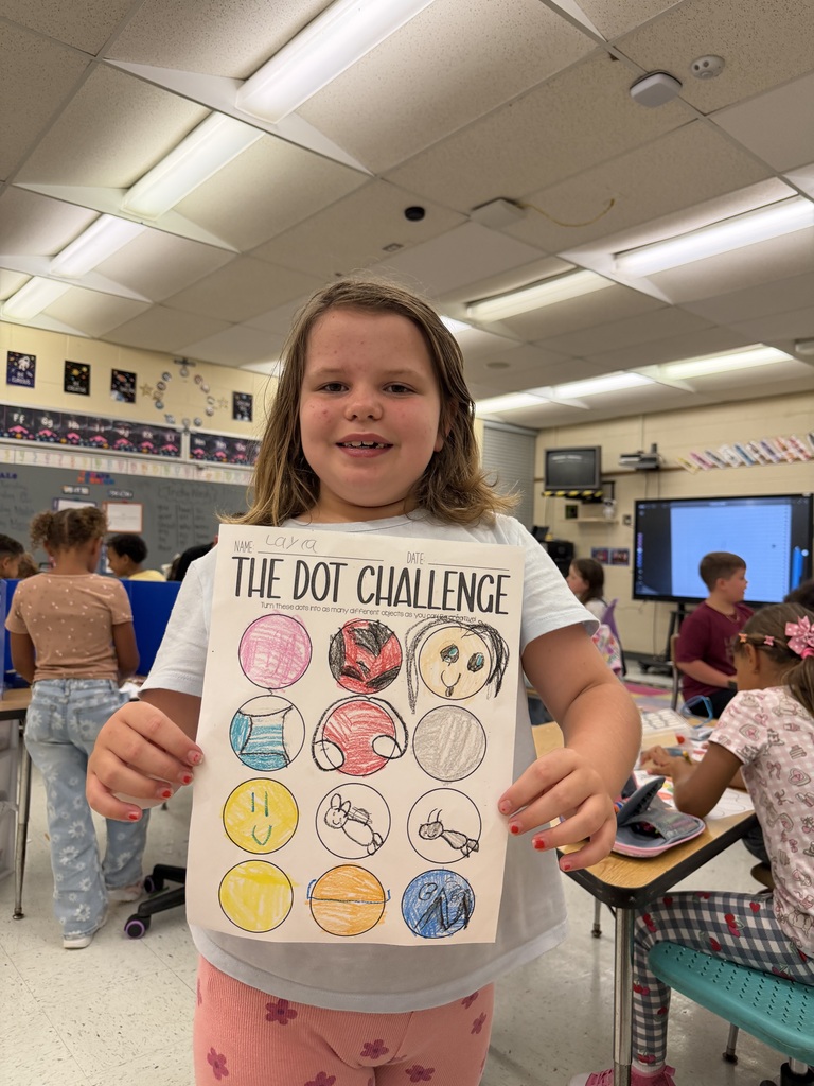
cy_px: 543
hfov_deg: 56.8
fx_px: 752
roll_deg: -2.0
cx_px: 407
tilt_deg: +1.3
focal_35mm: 24
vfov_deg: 71.6
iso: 200
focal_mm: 6.76
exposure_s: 1/161
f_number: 1.78
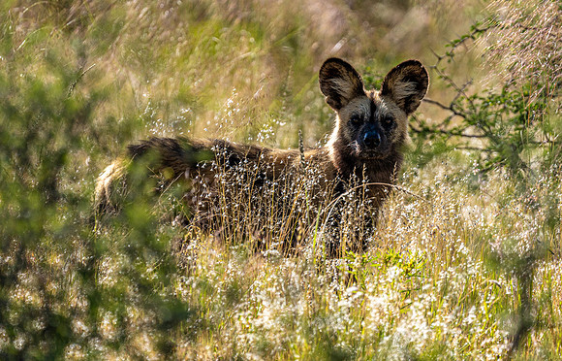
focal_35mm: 1023
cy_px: 157
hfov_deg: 2.0
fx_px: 15781
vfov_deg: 1.3
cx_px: 316
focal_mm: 600
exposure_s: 1/2500
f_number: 4
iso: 400
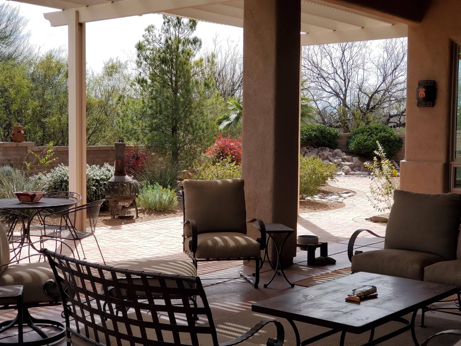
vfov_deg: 28.0
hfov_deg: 36.8
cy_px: 173
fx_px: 693
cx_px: 230
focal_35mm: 52
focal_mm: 6
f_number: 2.4
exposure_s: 1/578
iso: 50
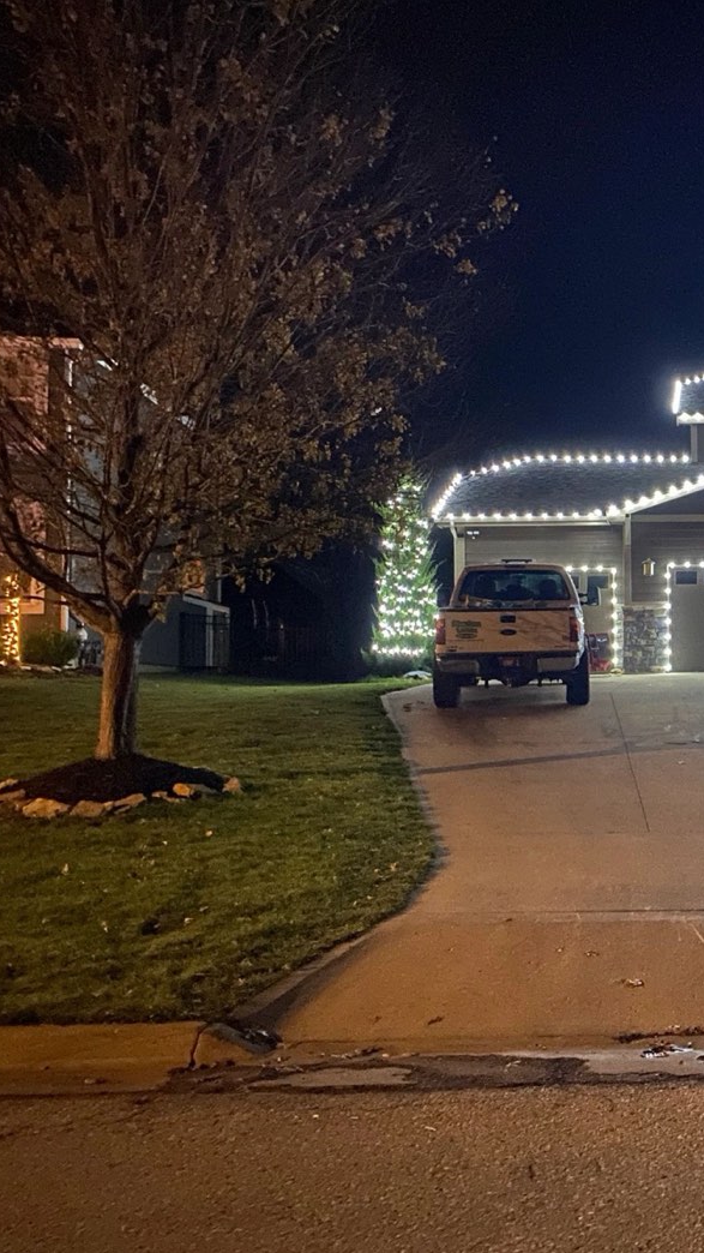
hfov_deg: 27.9
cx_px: 810
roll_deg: +1.6
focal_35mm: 38
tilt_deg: +3.6
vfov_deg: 52.8
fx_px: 1261
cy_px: 629
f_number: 1.8
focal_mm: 4.25
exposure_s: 1/8
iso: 800
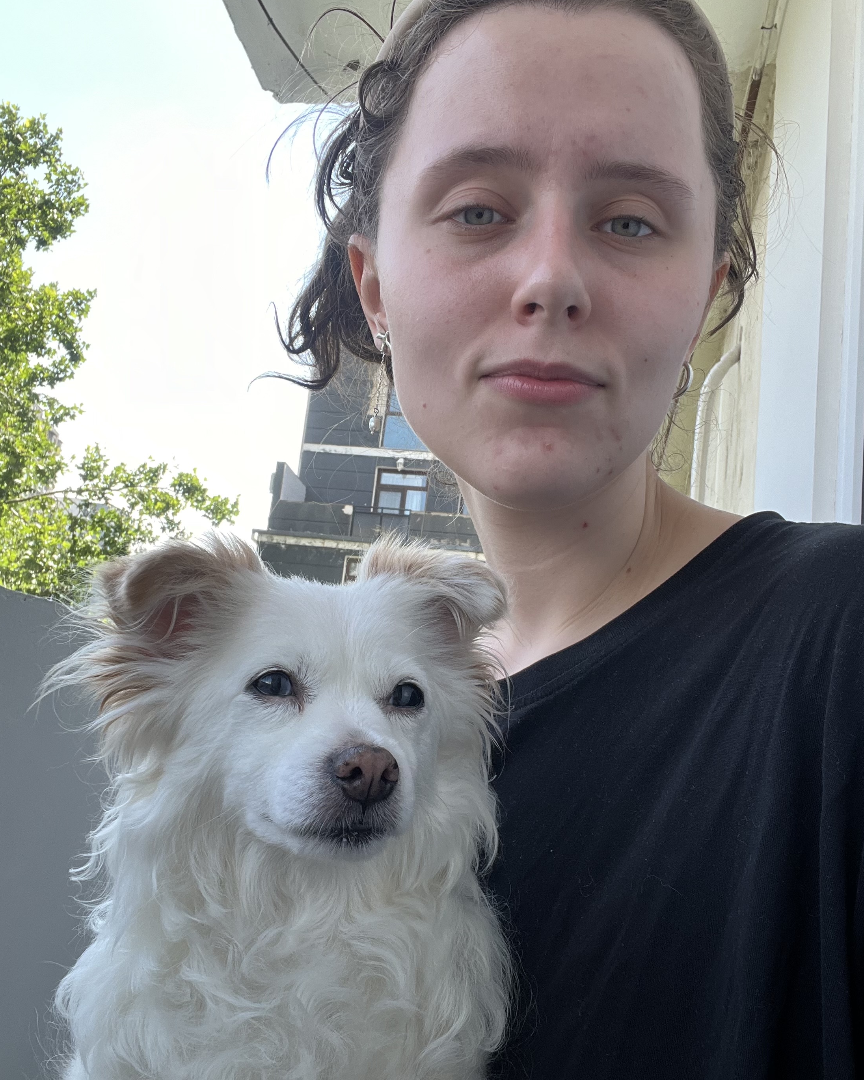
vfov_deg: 54.2
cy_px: 567
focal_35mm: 33
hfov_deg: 44.5
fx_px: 1055
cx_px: 424
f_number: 2.2
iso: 25
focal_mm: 2.71
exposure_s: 1/121
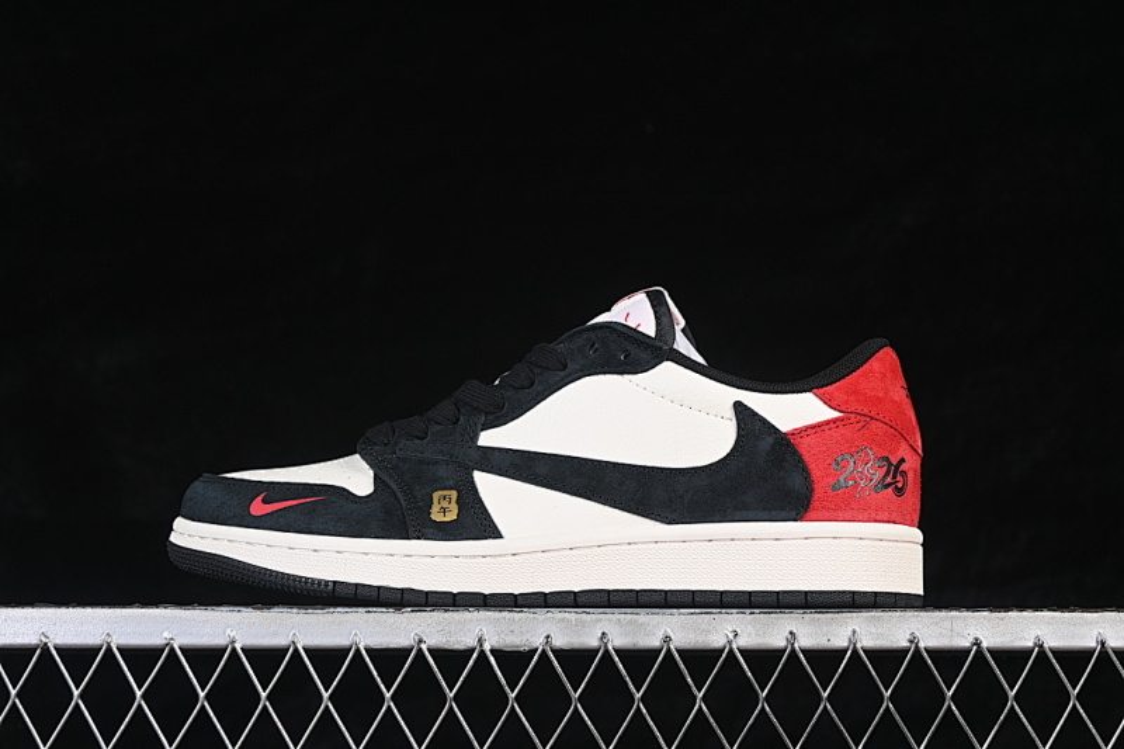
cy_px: 374
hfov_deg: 27.0
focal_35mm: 75
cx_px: 562
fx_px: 2341
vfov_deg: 18.2
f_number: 7.1
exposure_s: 1/60
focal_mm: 50
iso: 160
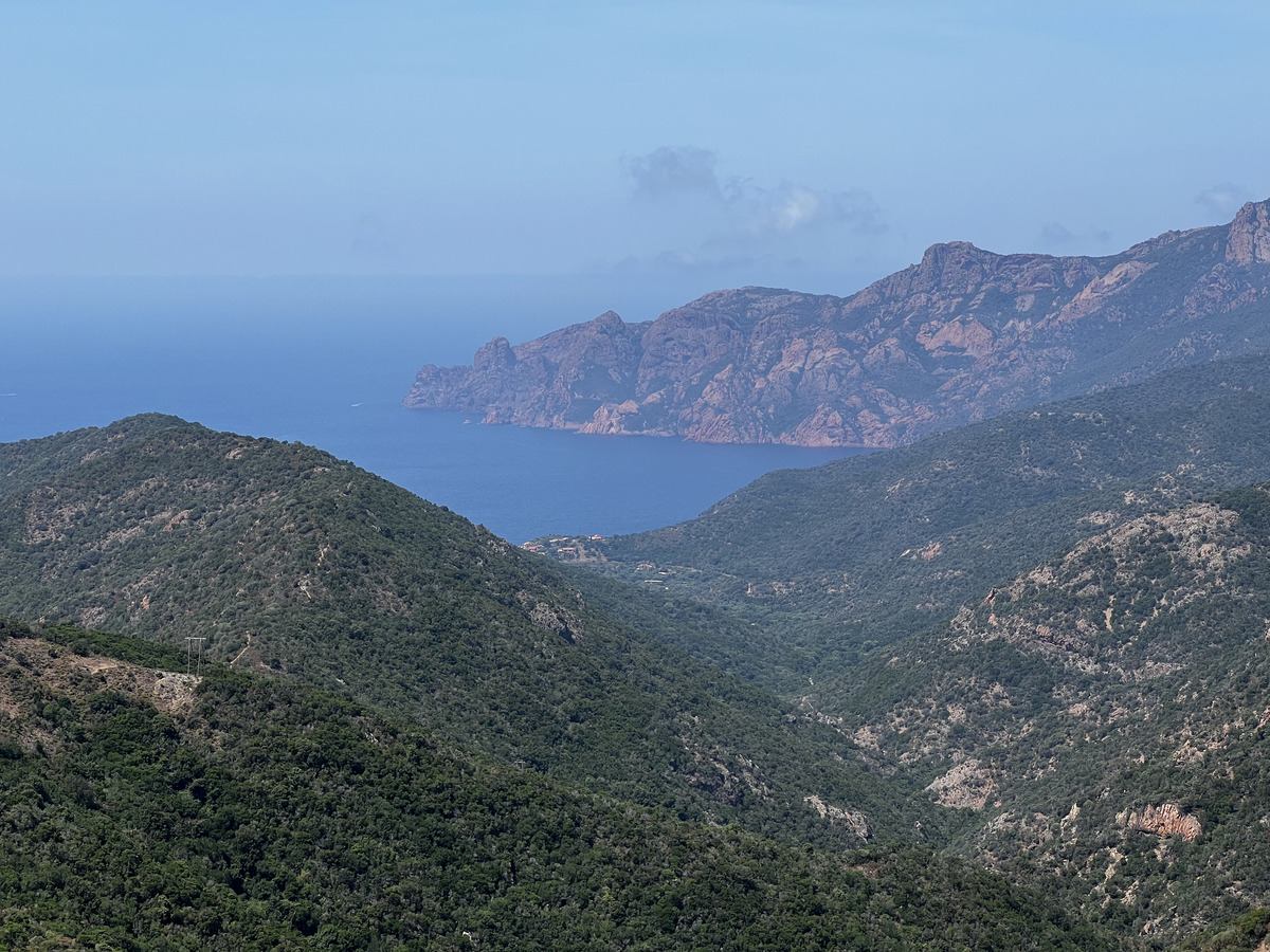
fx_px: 2825
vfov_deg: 19.1
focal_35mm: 77
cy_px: 476
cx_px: 635
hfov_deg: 25.3
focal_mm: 9
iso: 32
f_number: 2.8
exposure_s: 1/713
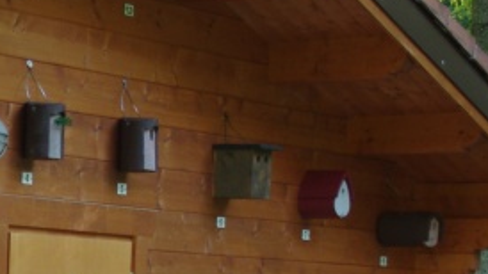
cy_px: 326
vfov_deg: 8.3
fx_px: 1876
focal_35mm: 145
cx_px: -102
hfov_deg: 14.3
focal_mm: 25
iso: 200
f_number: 4.5
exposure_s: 1/60
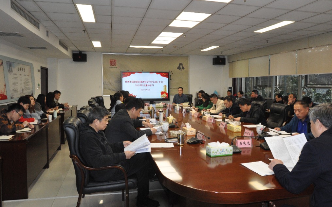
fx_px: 335
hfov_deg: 52.7
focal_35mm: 37
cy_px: 96
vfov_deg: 34.4
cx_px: 167
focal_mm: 24
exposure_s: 1/200
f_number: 8
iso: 2000
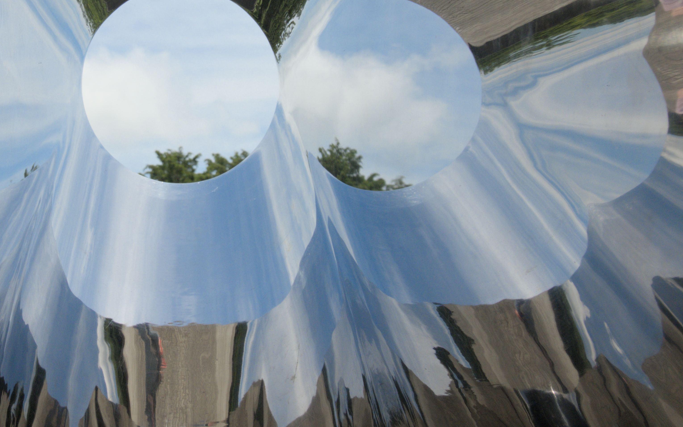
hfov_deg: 26.8
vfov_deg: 17.0
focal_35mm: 76
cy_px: 86
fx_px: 1415
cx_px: 172
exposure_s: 1/1000
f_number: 4.5
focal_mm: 15.59
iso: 100
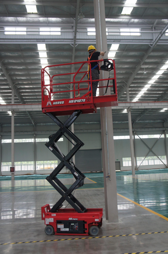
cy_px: 127
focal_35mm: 32
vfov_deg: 59.5
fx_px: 221
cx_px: 84
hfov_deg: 41.6
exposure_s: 1/160
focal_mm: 21
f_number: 4
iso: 250
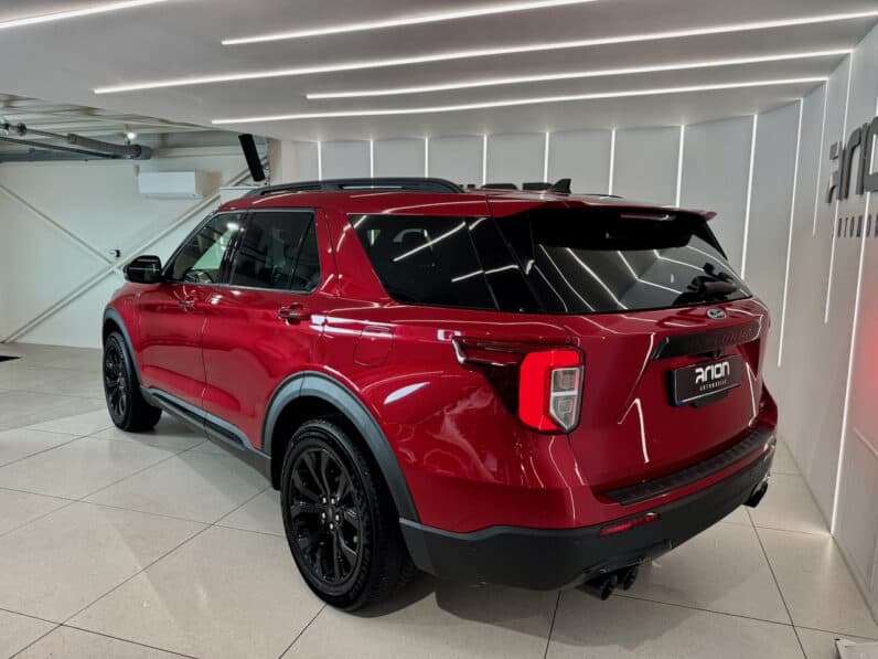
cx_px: 439
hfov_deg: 71.6
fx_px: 609
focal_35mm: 24
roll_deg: -0.5
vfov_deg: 56.8
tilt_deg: -7.5
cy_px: 330
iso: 160
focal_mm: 6.76
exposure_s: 1/100
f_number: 1.78
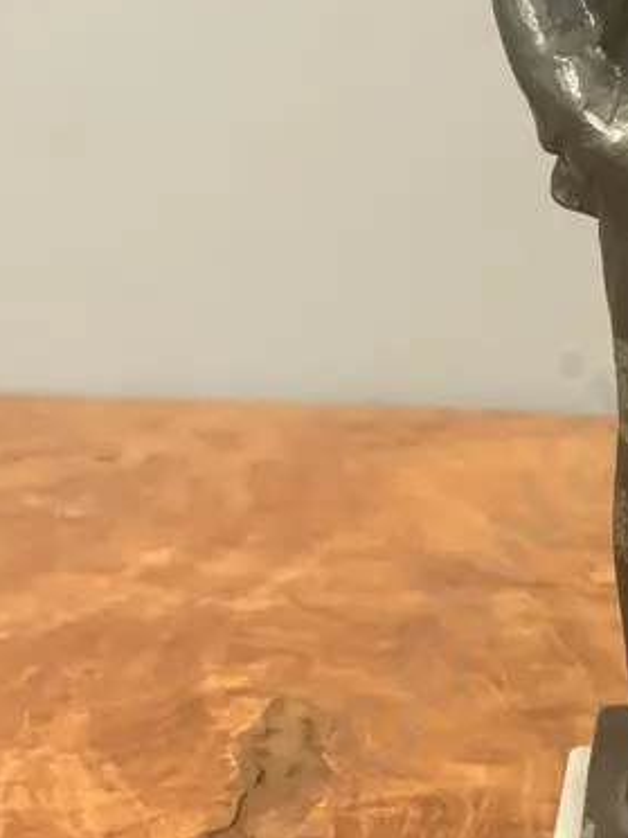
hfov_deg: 18.4
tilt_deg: -8.2
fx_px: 1863
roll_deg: -1.9
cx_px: 698
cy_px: 302
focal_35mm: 77
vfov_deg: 25.2
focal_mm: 3.99
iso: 250
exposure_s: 1/33
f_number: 1.8
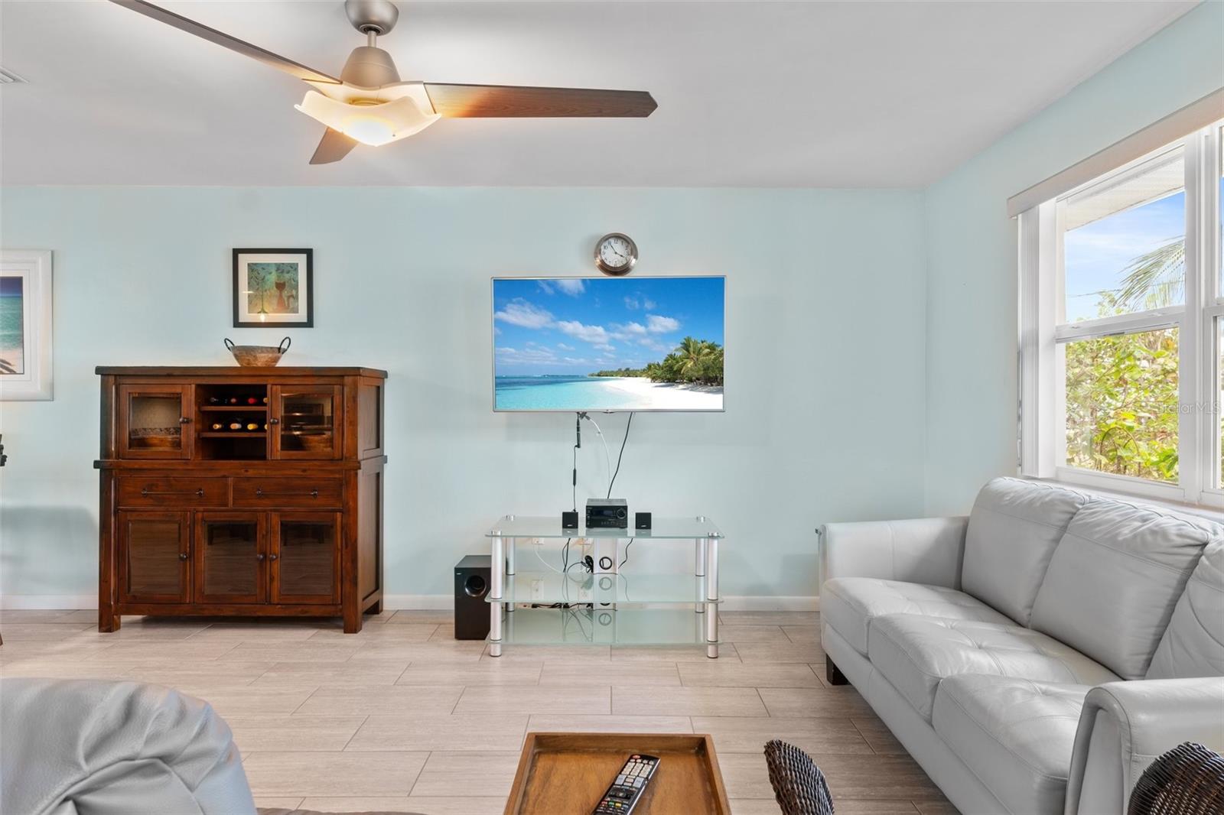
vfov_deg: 57.4
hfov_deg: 78.8
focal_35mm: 22
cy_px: 408
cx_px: 612
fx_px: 744
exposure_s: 1.3
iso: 250
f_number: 8
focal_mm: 14.6
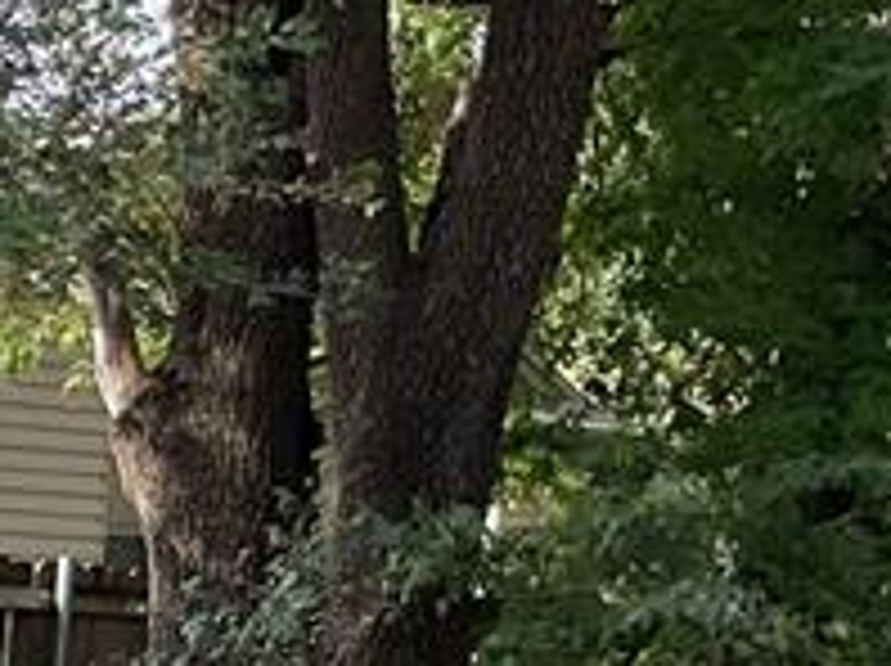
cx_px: -1238
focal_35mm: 150
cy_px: 828
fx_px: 3856
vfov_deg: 9.7
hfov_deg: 11.1
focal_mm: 3
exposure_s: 1/419
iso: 16
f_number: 1.8
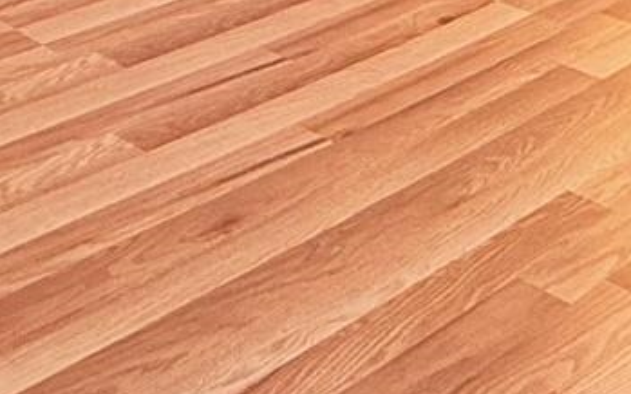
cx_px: 259
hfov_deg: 23.8
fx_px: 1496
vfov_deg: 12.8
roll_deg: -2.1
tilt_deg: -9.3
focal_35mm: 87
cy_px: -436
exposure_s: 1/99
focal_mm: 2.22
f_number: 2.2
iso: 100
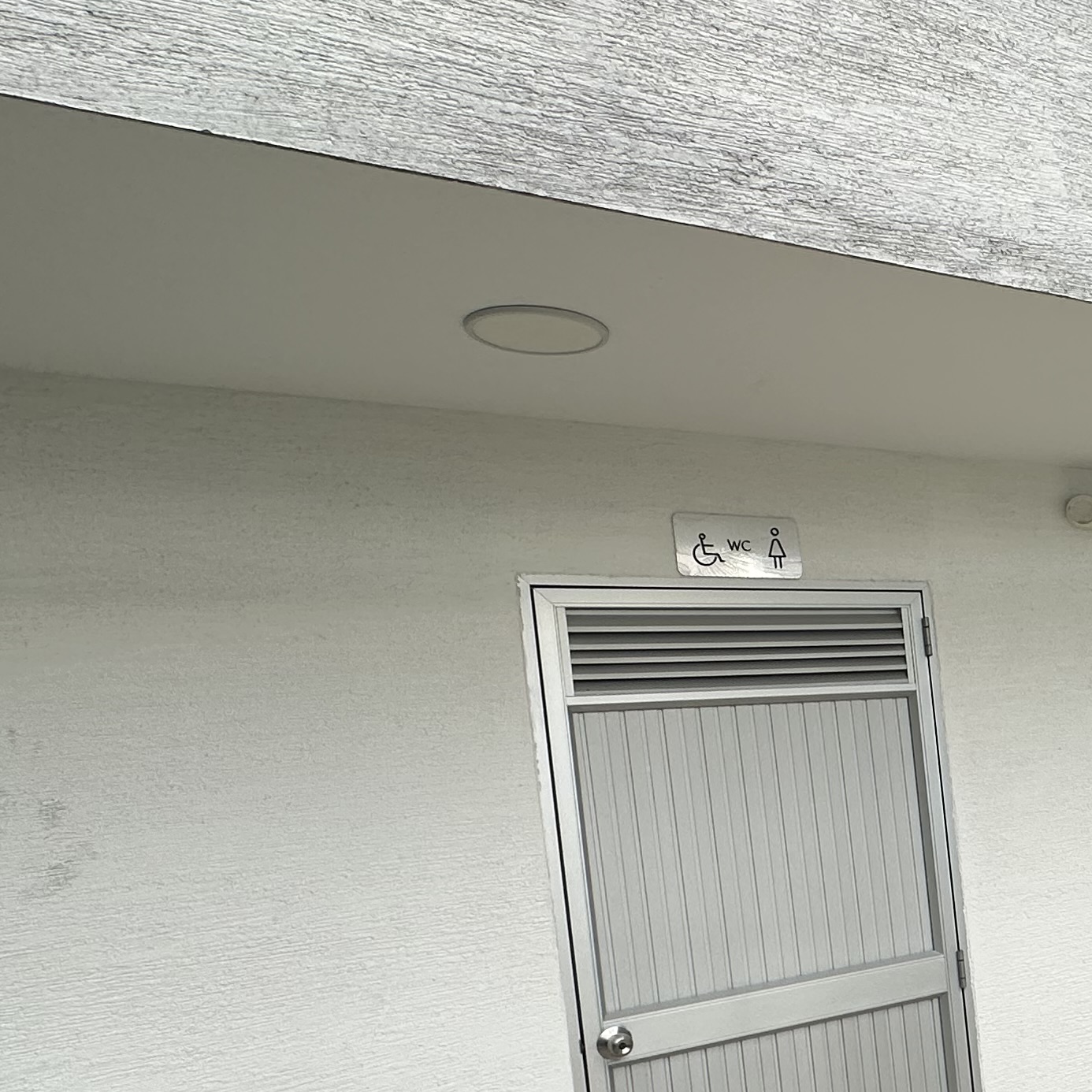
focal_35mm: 36
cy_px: 807
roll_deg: +4.3
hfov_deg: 37.6
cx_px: 1229
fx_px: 1285
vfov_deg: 44.6
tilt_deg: -3.2
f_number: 2.2
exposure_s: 1/779
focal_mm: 2.22
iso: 40
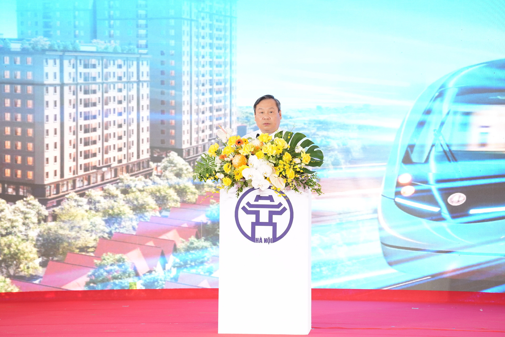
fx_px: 2805
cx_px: 252
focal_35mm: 200
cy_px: 168
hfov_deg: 10.3
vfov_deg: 6.9
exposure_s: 1/250
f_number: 4.5
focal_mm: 200
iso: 1250
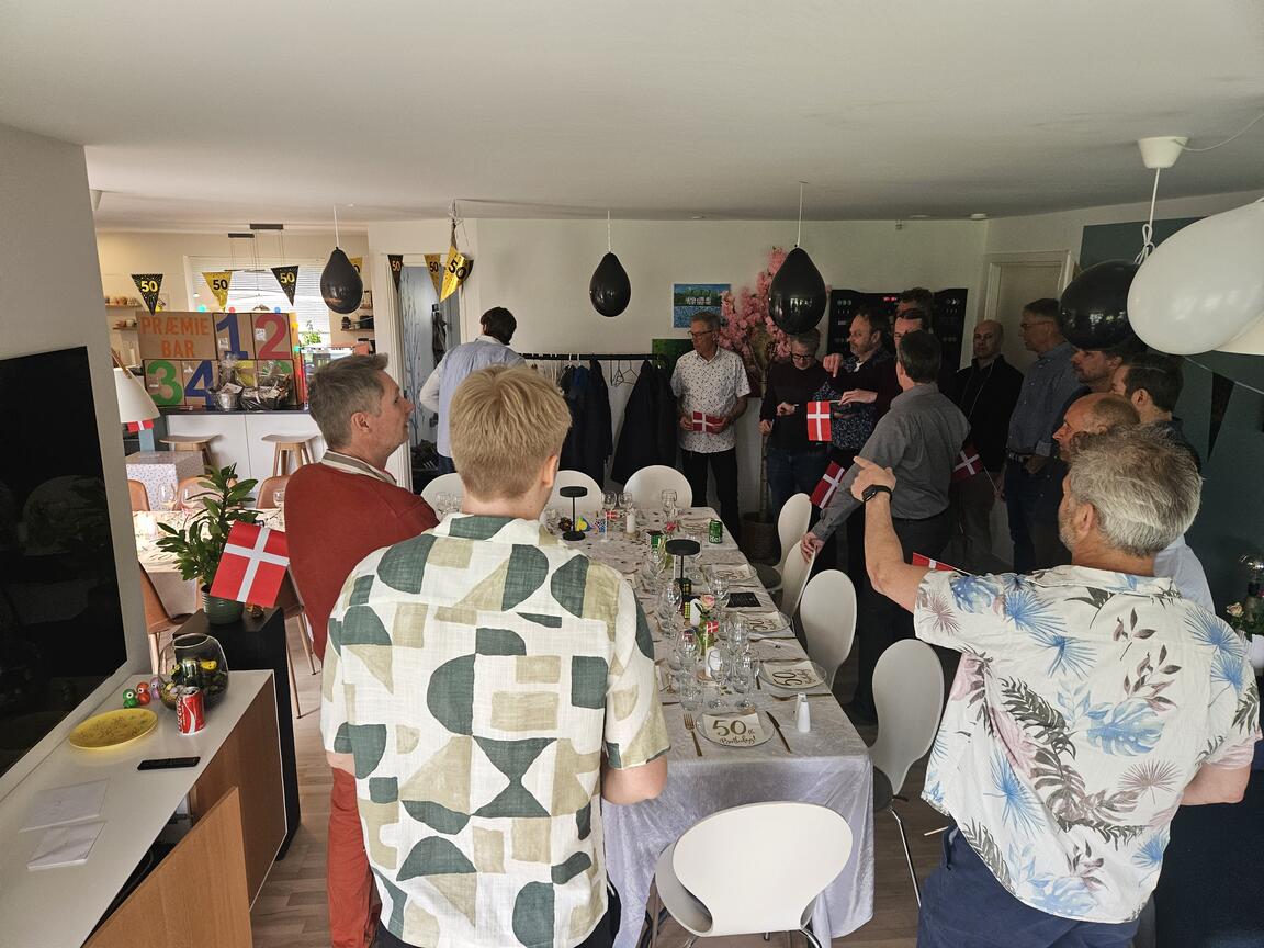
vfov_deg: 58.9
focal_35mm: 23
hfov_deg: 73.9
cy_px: 474
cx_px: 632
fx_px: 840
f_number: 1.8
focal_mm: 5.4
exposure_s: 1/100
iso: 250
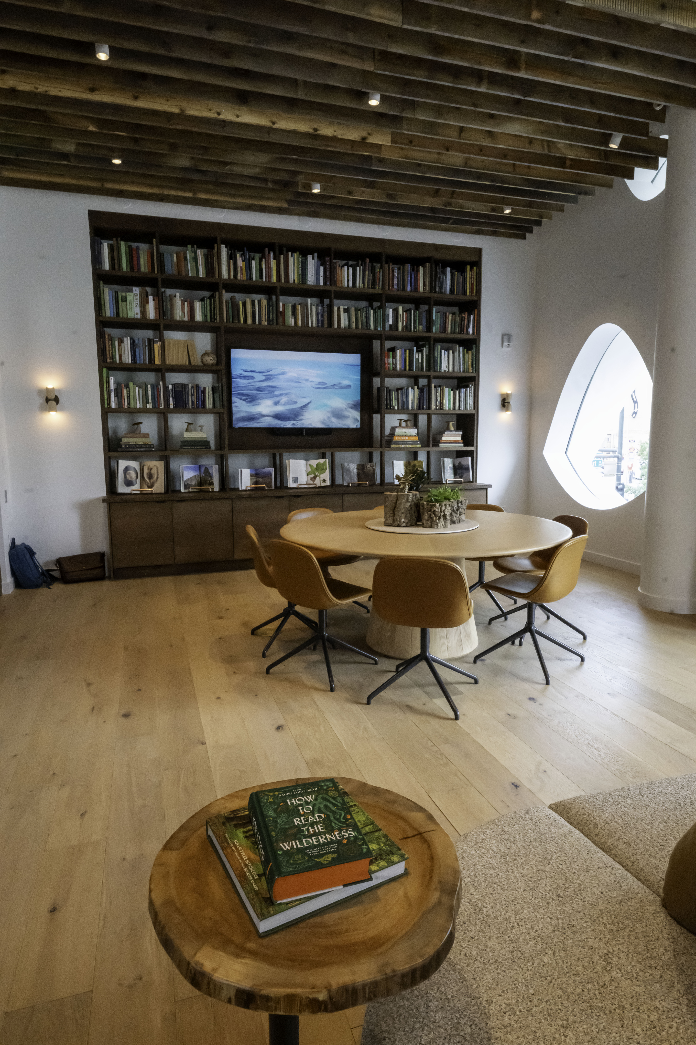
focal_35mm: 20
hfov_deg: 60.7
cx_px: 348
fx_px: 594
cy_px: 522
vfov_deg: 82.6
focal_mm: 20.5
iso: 6400
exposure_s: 1/60
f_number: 16
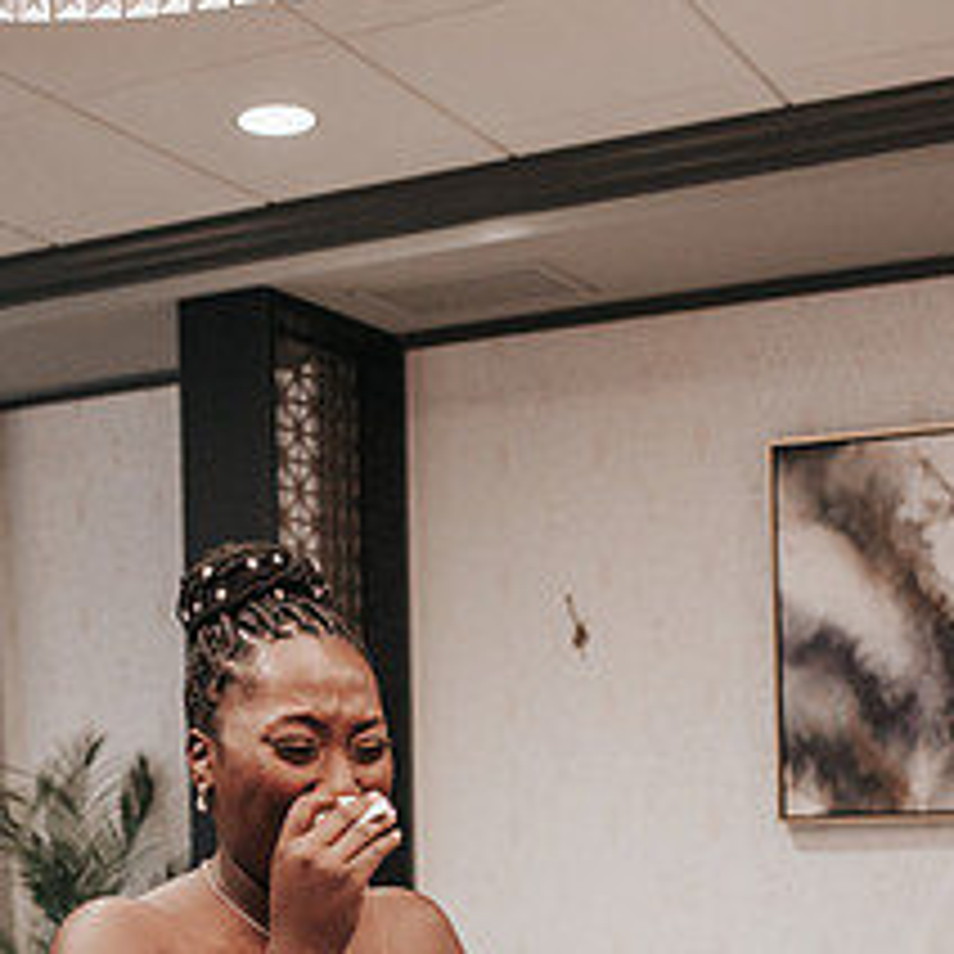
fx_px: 1964
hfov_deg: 27.2
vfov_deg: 26.4
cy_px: 864
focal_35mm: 63
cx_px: 387
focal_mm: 35
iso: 1000
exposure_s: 1/640
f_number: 3.2
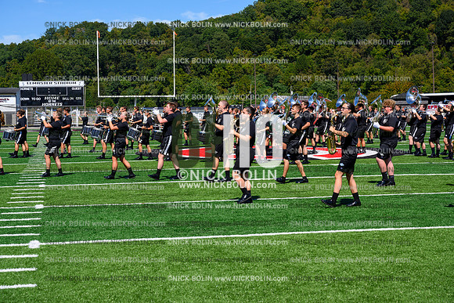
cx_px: 227
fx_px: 883
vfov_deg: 19.5
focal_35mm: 70
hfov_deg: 28.8
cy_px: 152
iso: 160
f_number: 8
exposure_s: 1/640
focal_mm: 70
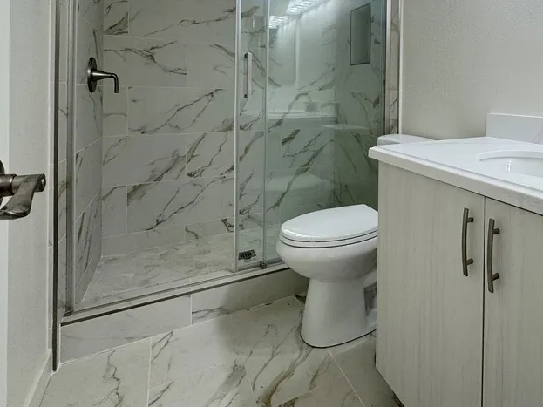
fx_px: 361
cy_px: 97
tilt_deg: -1.1
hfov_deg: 69.1
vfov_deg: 55.7
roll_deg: -1.2
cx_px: 407
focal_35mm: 23
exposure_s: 1/120
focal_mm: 2.22
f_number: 2.2
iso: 80
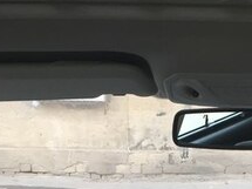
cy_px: 248
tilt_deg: -11.3
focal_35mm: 89
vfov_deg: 15.7
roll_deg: -1.3
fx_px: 648
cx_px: 245
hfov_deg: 21.3
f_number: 2.2
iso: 32
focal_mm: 4.15
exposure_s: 1/33
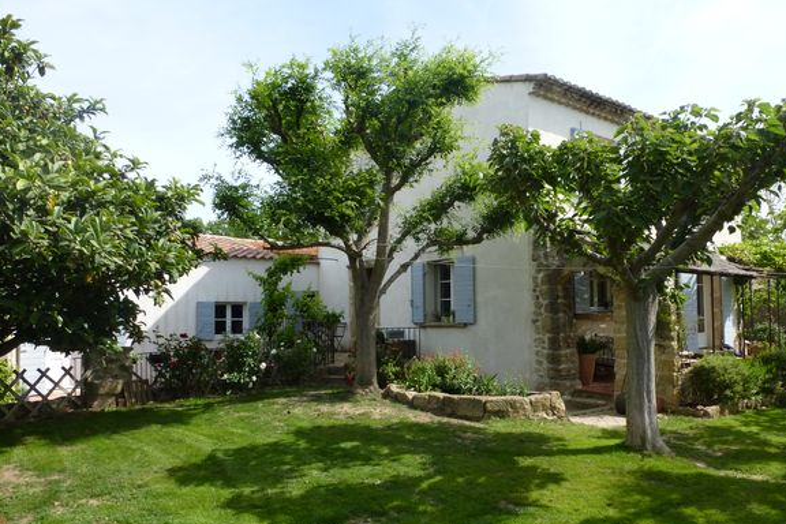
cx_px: 408
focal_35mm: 26
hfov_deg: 69.4
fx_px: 568
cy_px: 282
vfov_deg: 49.5
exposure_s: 1/400
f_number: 4
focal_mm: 4.3
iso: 100
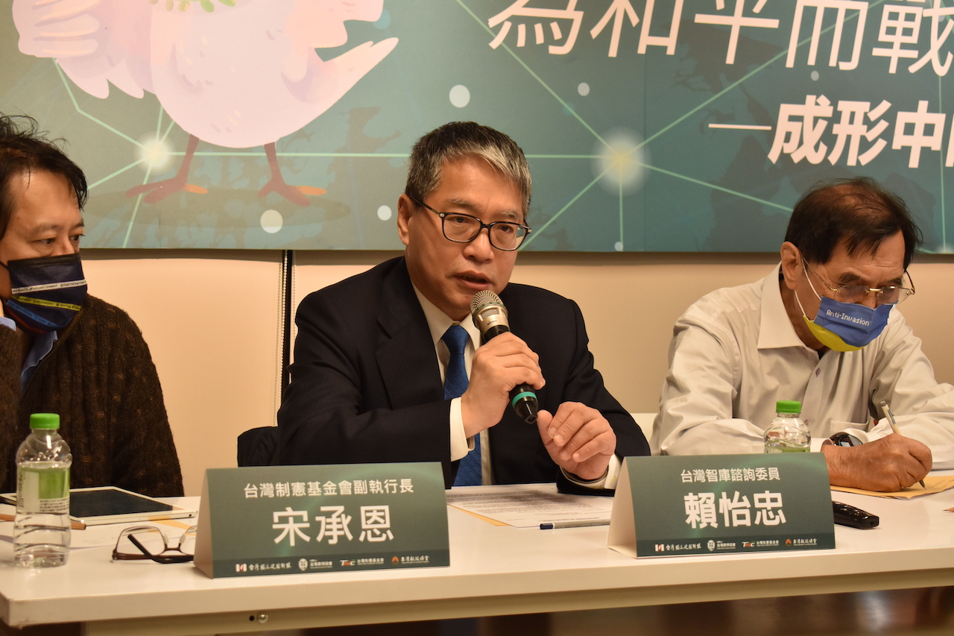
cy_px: 318
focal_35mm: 75
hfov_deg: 27.0
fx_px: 1987
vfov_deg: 18.2
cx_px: 477
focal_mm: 50
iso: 1000
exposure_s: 1/125
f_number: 5.6
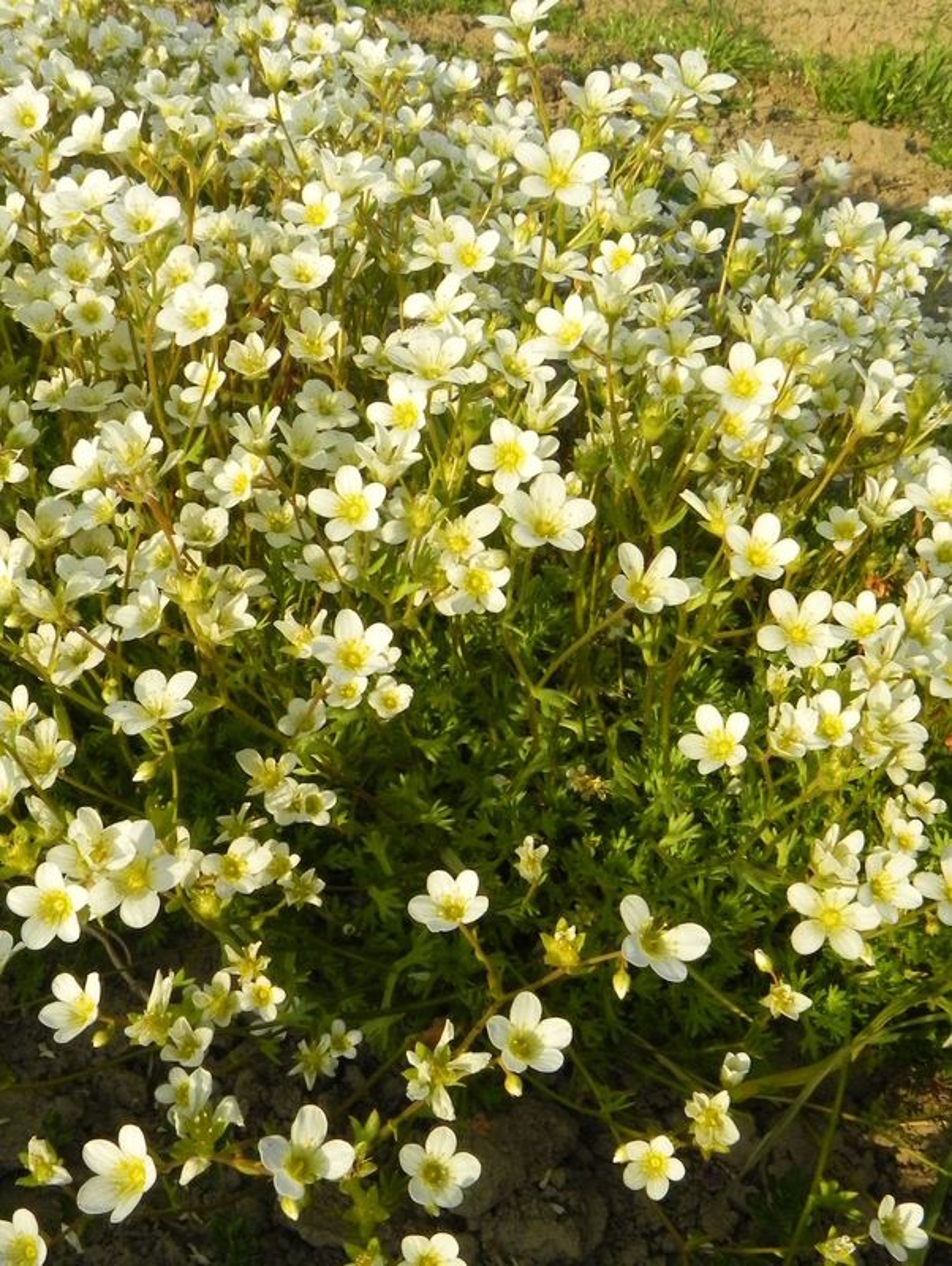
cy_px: 633
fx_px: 1061
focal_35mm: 29
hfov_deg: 48.3
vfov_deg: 61.6
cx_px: 476
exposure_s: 1/160
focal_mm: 5.2
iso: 200
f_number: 8
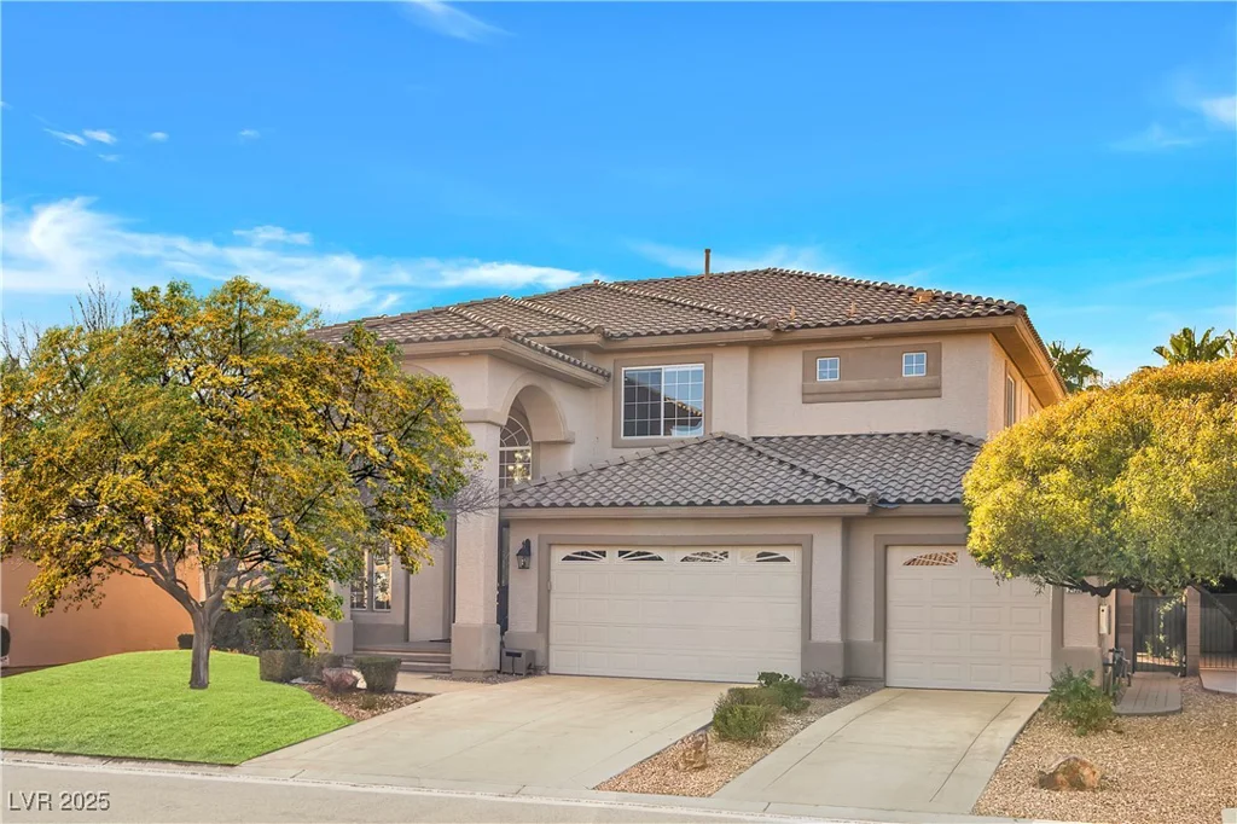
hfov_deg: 53.1
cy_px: 412
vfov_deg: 36.8
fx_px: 1237
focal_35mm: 36
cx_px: 618
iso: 640
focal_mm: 24
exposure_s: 1/400
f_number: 4.5
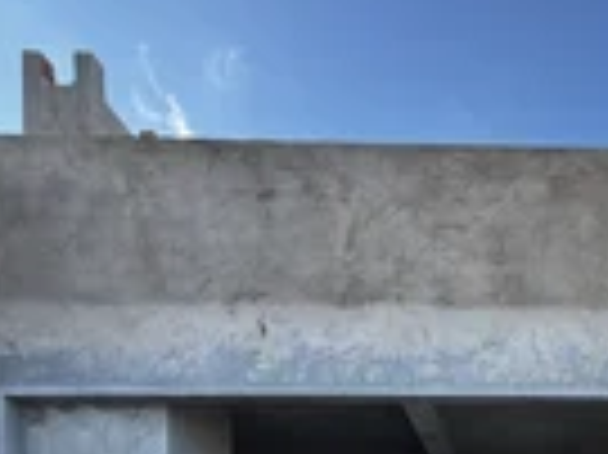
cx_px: 531
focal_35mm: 40
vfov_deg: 28.7
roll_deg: +0.2
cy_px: 602
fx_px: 702
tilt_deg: -0.4
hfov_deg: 43.4
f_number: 2.2
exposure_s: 1/204
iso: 40
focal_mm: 2.22
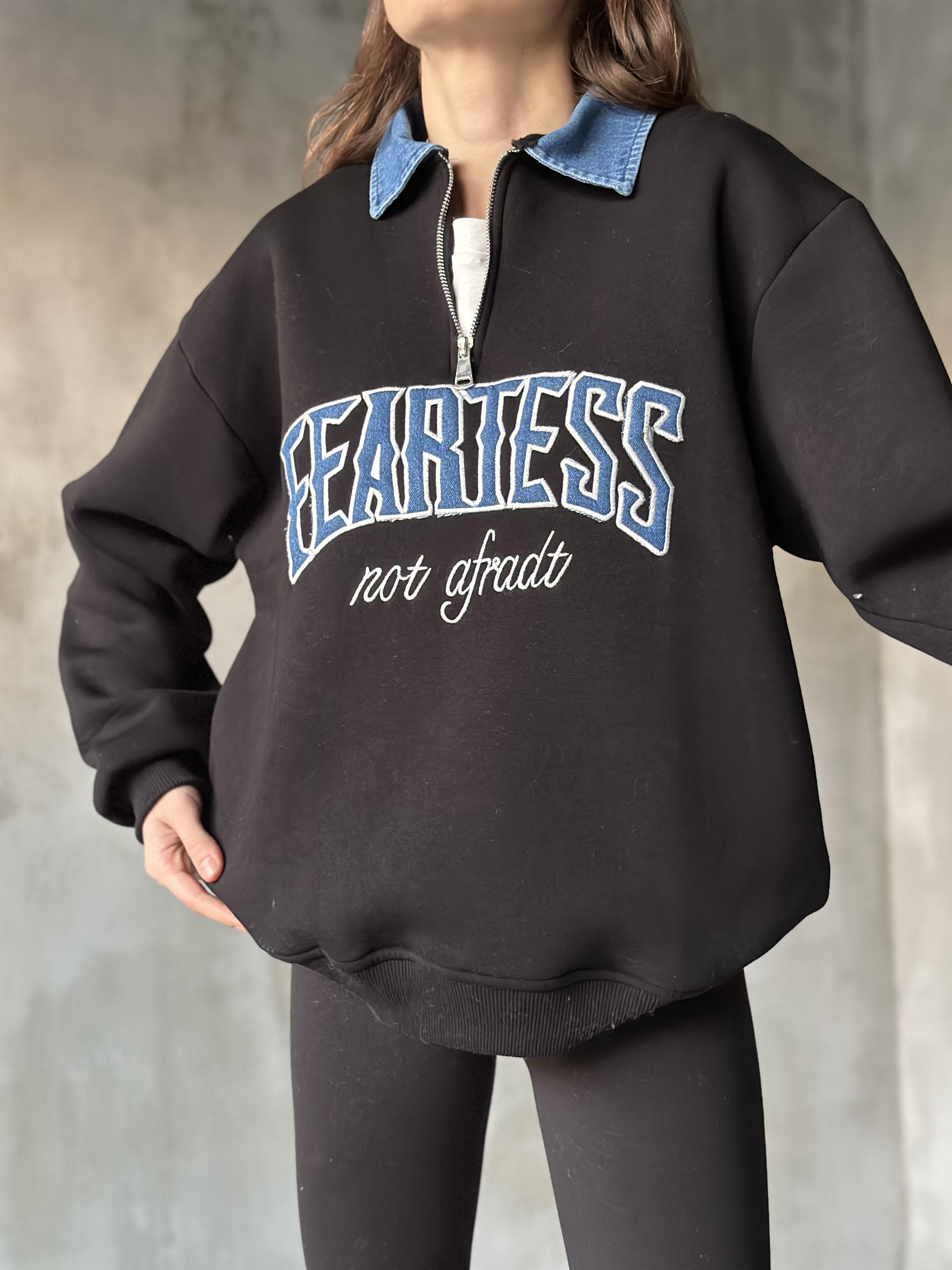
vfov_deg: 39.7
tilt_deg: +1.6
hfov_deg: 30.3
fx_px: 1760
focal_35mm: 48
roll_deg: -0.4
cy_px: 635
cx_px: 476
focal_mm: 6.86
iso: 800
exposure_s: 1/40
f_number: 1.78
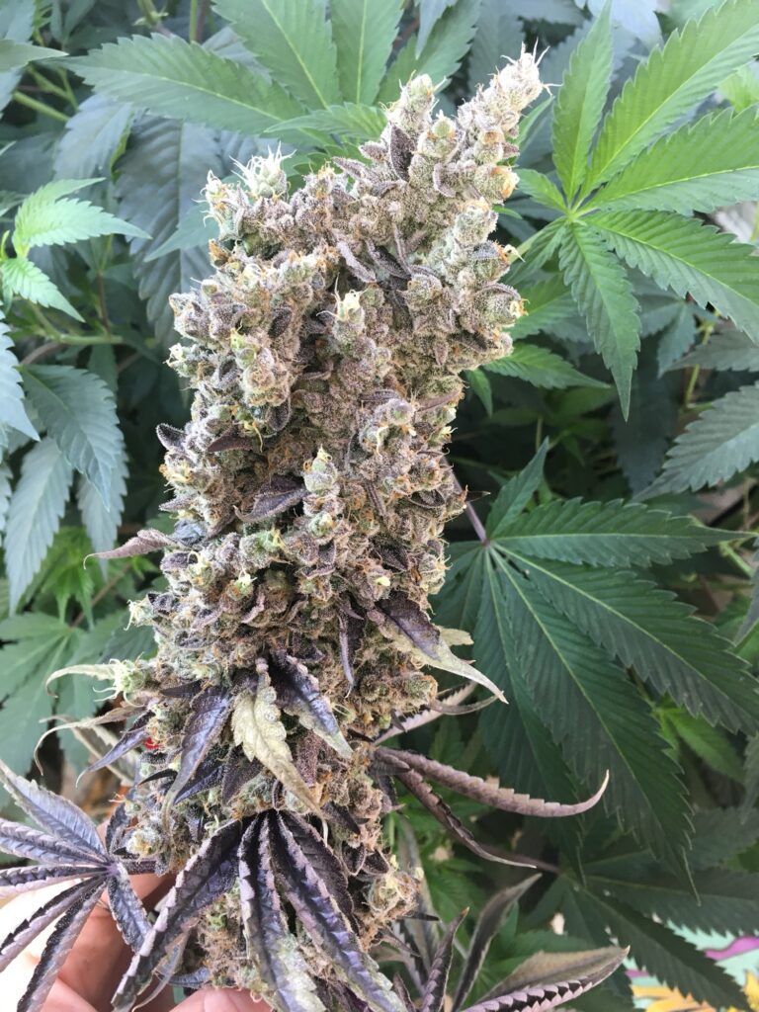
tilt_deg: -63.4
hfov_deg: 48.2
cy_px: 506
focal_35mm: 29
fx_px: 848
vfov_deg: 61.7
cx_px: 380
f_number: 2.2
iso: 32
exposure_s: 1/30
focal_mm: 4.15
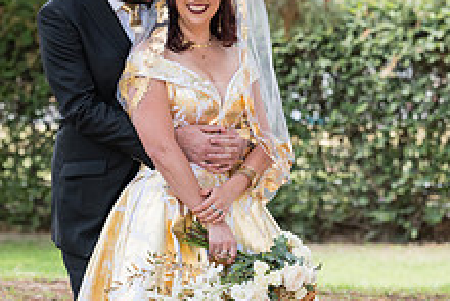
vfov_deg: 6.9
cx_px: 191
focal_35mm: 200
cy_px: 154
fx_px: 2502
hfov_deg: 10.3
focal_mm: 98
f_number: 4.5
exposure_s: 1/640
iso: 500
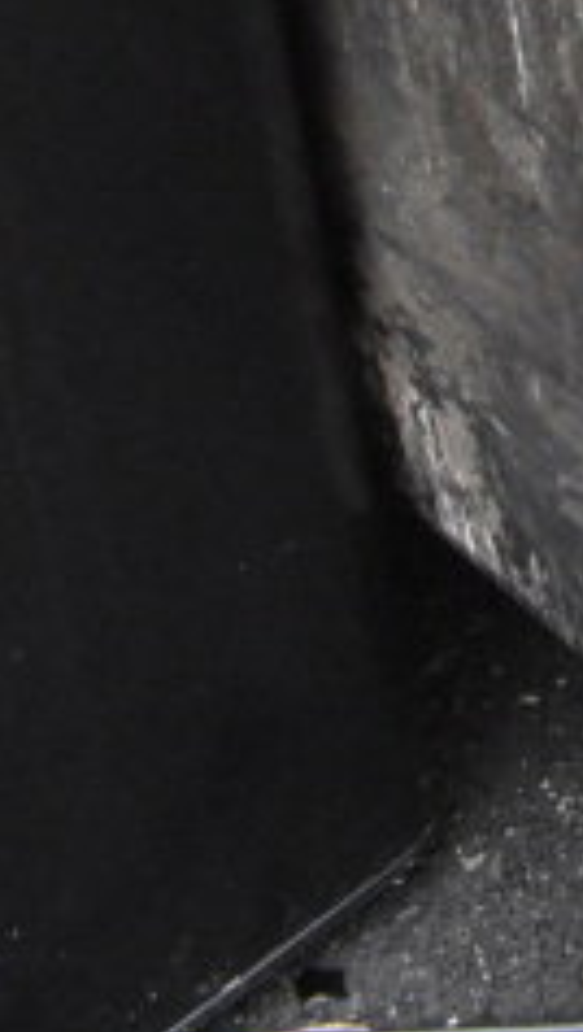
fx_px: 2984
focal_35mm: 109
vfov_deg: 16.8
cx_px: 1288
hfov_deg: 10.1
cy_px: -742
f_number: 11
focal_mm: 18
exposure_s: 1/500
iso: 6400
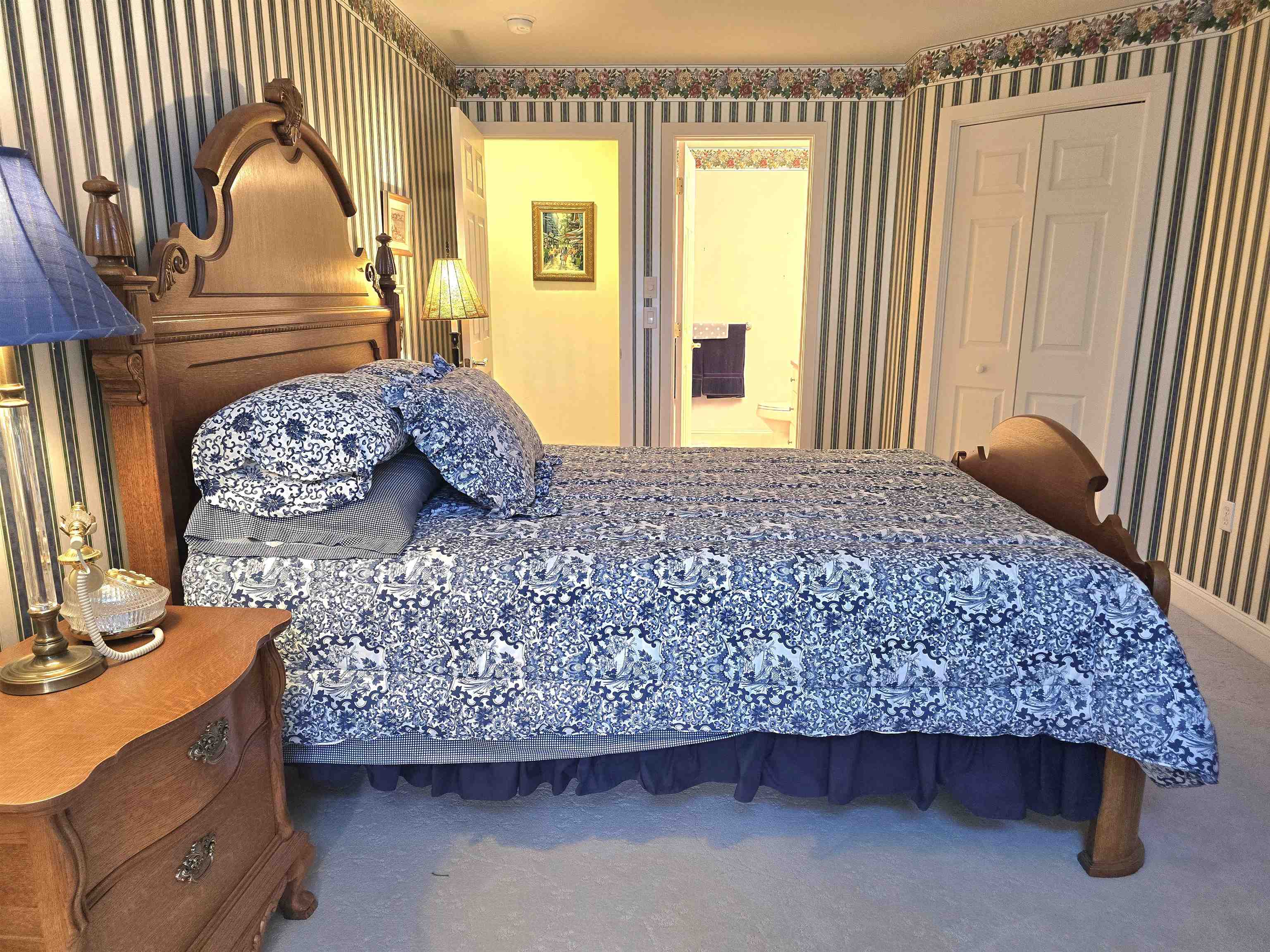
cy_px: 476
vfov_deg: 58.9
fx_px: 844
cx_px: 635
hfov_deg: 73.9
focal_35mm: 23
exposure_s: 1/120
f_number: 1.7
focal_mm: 6.3
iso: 250
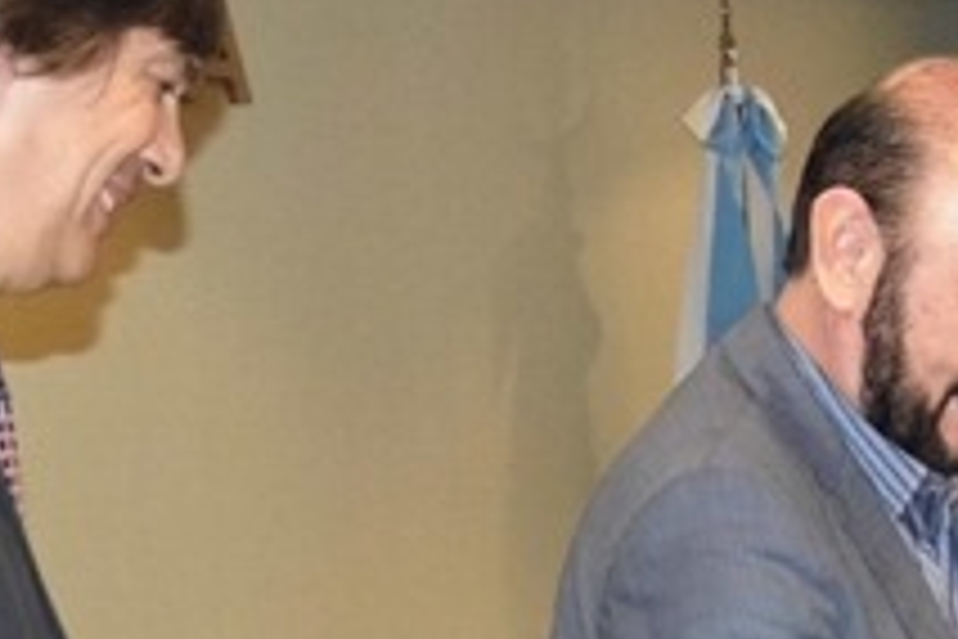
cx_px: 859
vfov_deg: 10.1
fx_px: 3592
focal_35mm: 135
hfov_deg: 15.0
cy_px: 612
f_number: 3.4
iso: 400
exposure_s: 1/60
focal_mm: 8.2
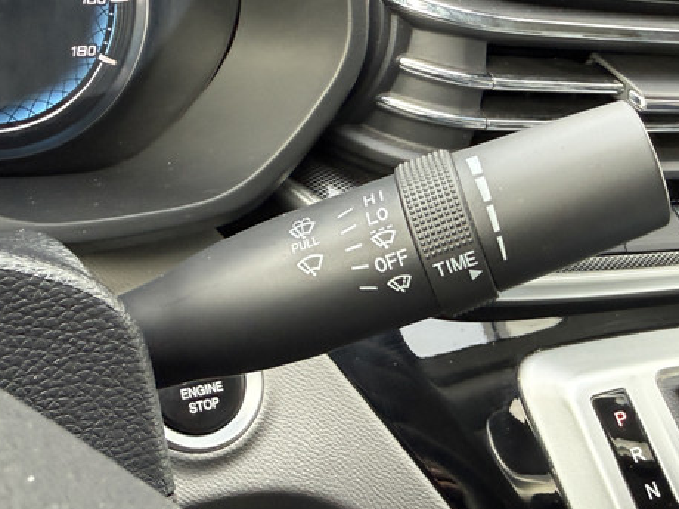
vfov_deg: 30.9
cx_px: 441
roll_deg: -14.4
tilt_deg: -32.1
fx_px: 922
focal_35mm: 47
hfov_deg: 40.0
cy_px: 262
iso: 250
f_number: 2.2
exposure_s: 1/99
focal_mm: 2.22
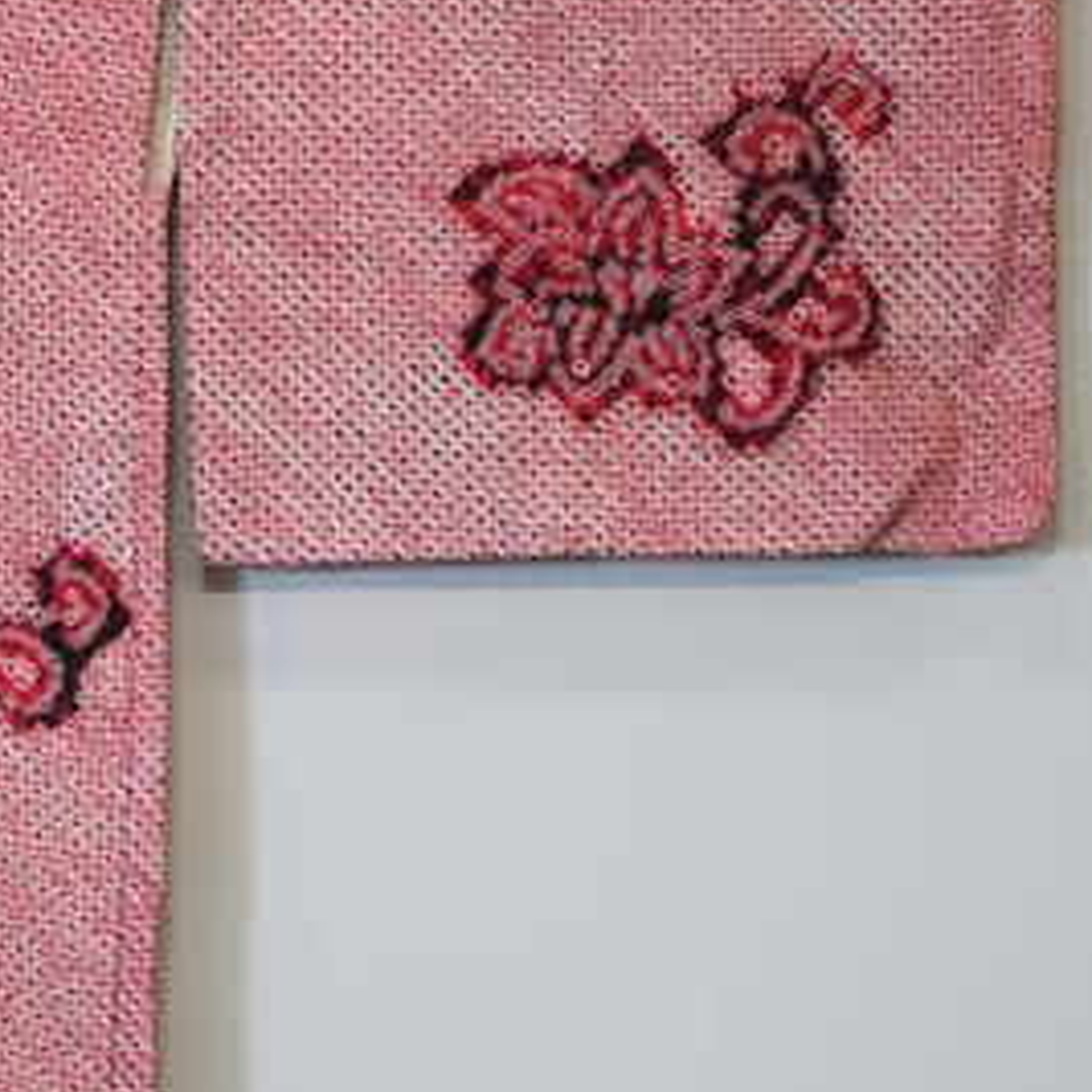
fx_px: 9101
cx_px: -687
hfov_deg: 6.7
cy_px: 370
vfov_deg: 6.9
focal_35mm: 255
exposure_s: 1/80
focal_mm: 74
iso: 500
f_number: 4
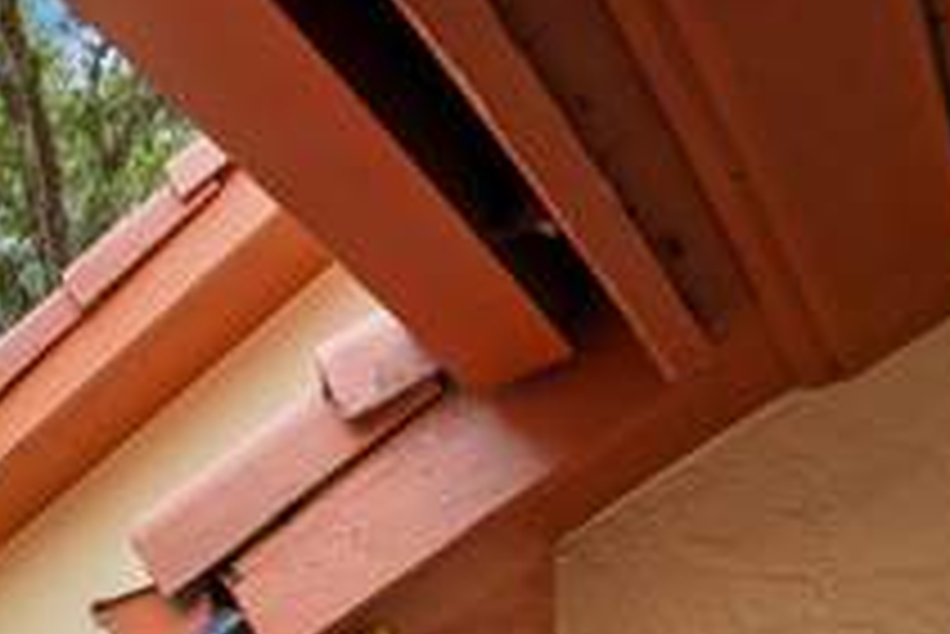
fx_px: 1400
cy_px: 1075
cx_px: -423
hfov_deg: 27.6
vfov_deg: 20.1
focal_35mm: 53
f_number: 11
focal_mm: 14
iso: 320
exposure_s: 1/125
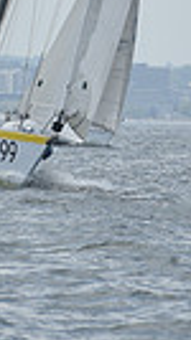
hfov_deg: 1.3
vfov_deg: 2.4
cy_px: -279
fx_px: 8215
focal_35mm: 909
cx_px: 96
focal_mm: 200
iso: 200
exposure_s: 1/1250
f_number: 7.1
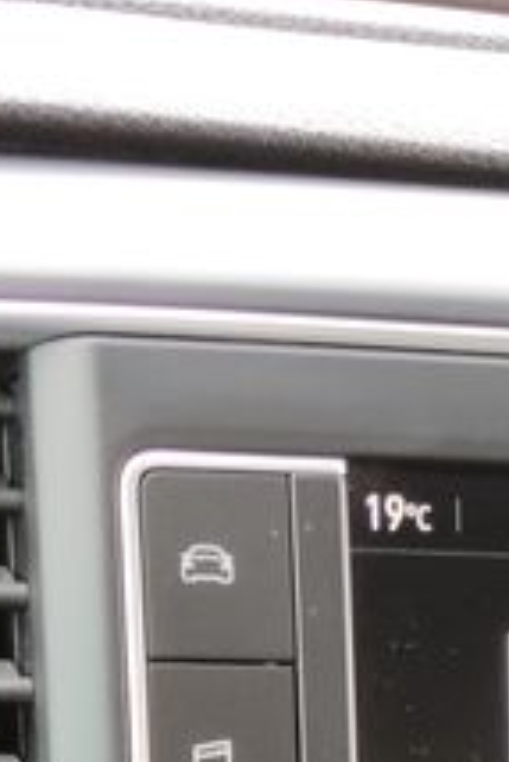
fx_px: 2985
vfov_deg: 13.4
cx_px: 876
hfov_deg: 9.3
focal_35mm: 141
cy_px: 1273
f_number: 1.8
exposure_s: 1/50
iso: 96
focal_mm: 4.25
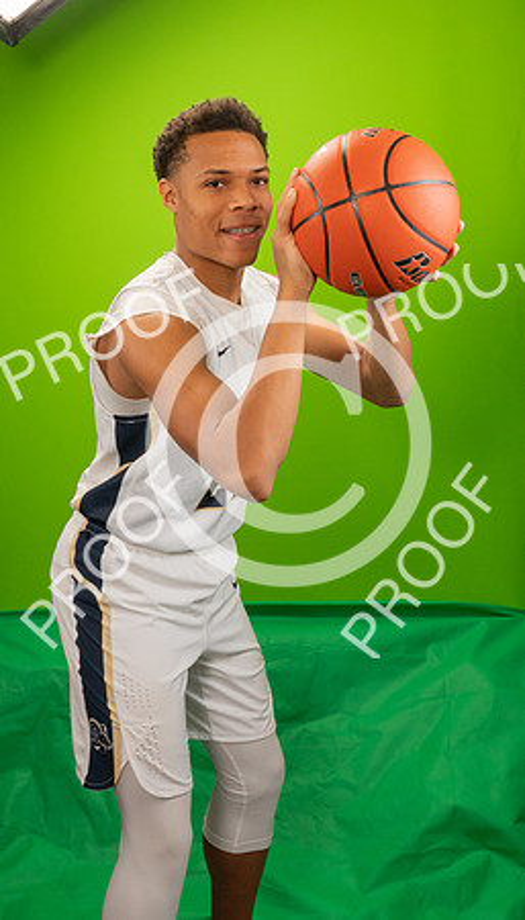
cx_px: 216
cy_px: 364
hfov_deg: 25.8
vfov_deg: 43.5
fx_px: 1144
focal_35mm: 47
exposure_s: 1/60
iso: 800
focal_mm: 24
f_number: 18
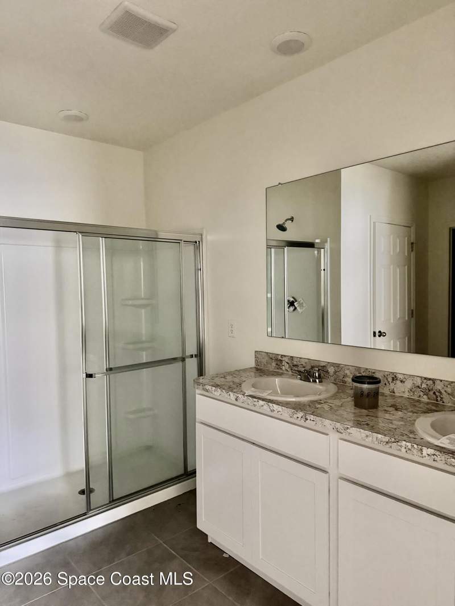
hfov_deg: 56.8
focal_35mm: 24
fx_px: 420
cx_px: 228
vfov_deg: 71.6
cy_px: 303
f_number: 1.78
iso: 1000
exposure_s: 1/33
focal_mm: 6.76
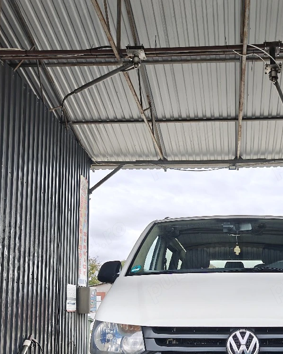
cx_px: 229
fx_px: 440
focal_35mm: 42
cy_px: 279
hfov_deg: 34.5
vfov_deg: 42.1
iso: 50
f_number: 1.68
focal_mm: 6.57
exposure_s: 1/101
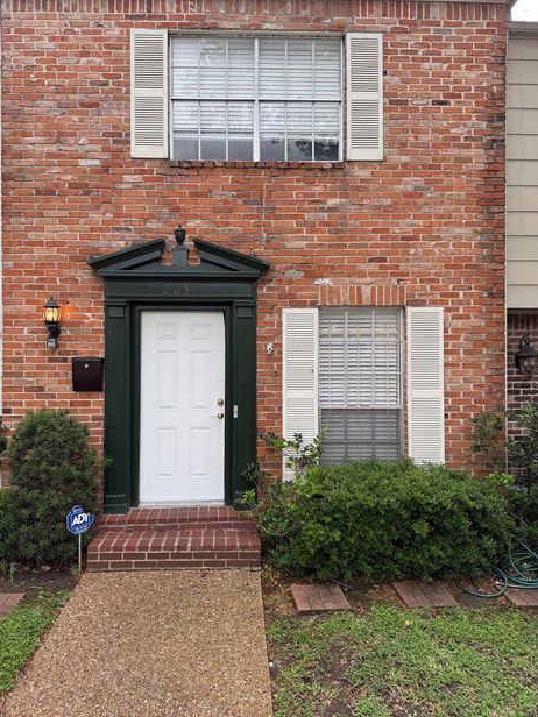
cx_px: 249
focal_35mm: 26
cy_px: 342
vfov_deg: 67.3
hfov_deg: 53.0
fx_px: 539
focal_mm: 6.76
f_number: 1.78
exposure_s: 1/374
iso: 80
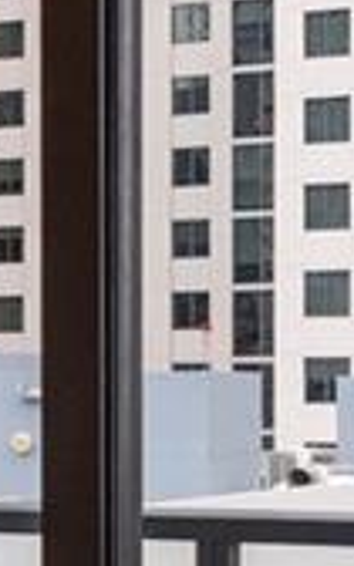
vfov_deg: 13.5
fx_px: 2393
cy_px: 401
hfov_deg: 7.6
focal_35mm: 155
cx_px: -644
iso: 640
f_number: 8
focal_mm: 16
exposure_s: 1/125
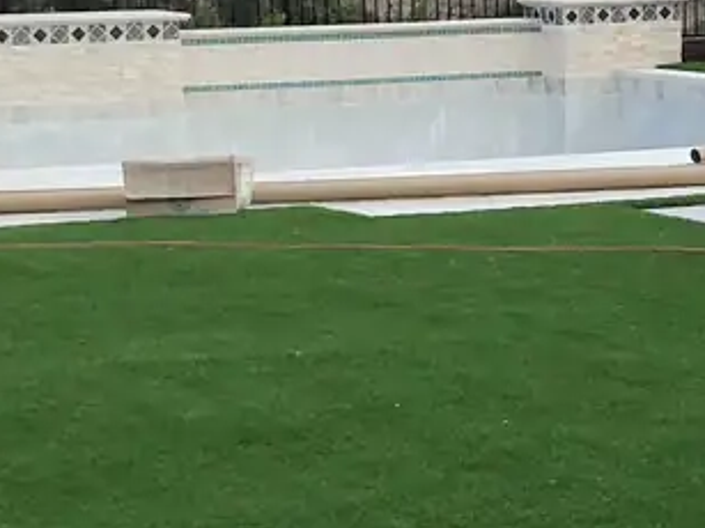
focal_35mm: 151
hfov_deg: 12.9
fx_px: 3074
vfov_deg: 9.8
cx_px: 742
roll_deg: +0.6
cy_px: 328
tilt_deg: -8.8
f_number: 1.8
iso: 20
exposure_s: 1/1453
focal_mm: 3.99
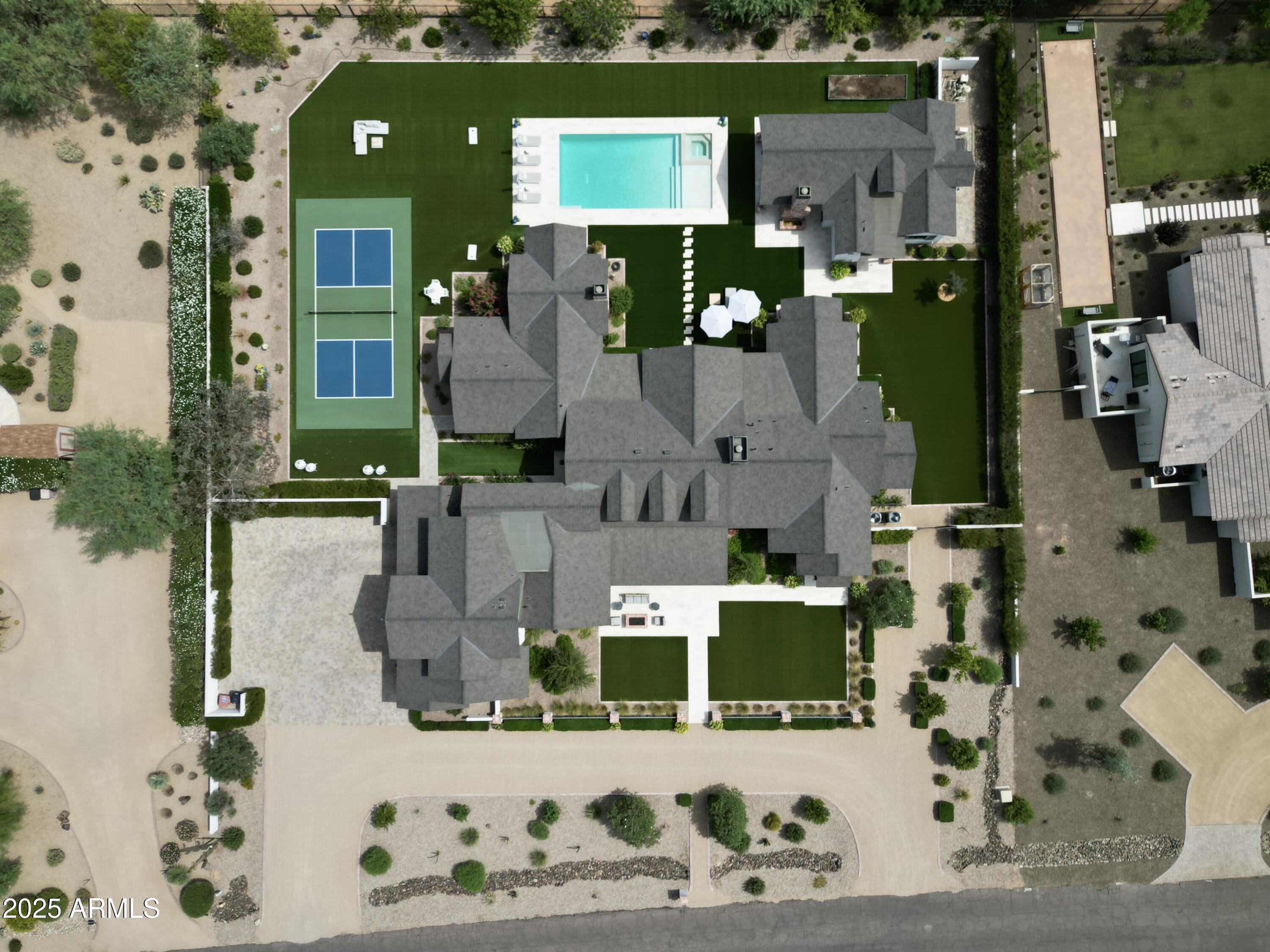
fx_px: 881
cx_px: 635
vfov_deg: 56.8
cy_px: 476
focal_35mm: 24
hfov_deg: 71.6
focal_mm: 6.72
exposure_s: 1/3000
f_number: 1.7
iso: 110
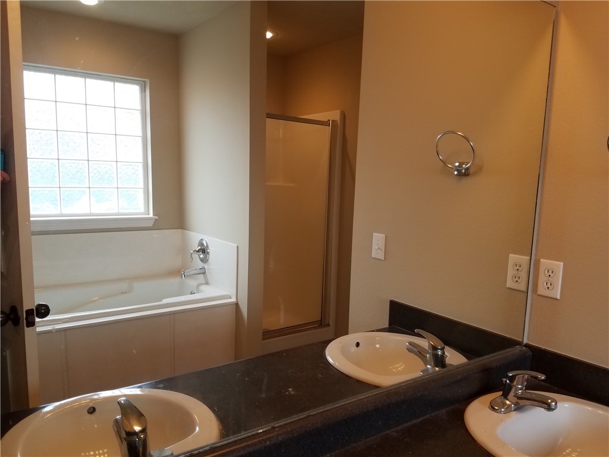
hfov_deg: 67.3
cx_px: 304
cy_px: 228
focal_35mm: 26
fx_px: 457
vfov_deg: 53.1
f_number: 1.7
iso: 64
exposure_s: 1/60
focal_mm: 4.2
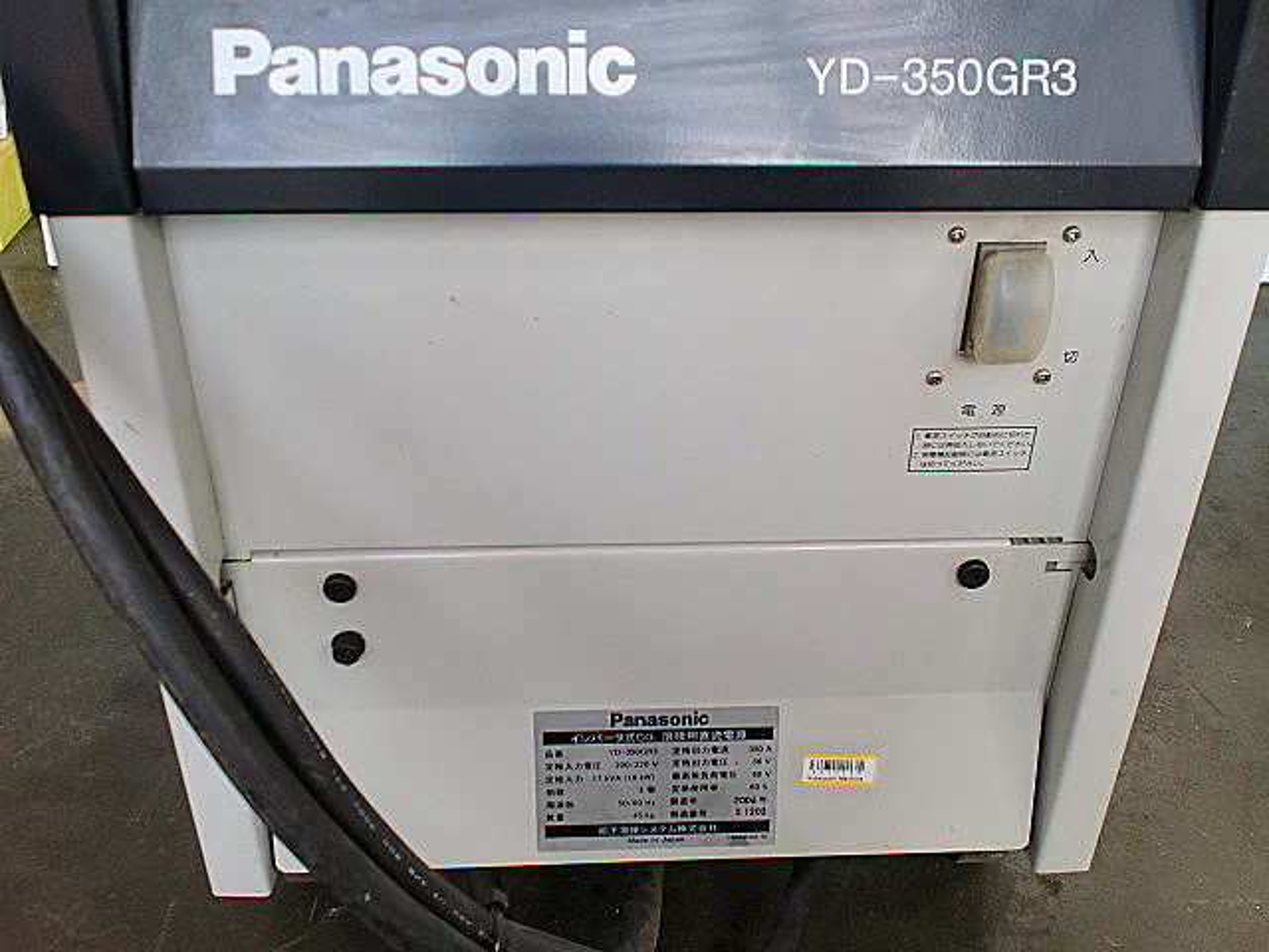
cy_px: 476
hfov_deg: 52.6
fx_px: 1283
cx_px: 634
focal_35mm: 35
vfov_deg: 40.7
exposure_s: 1/60
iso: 80
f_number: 3.1
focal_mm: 6.3
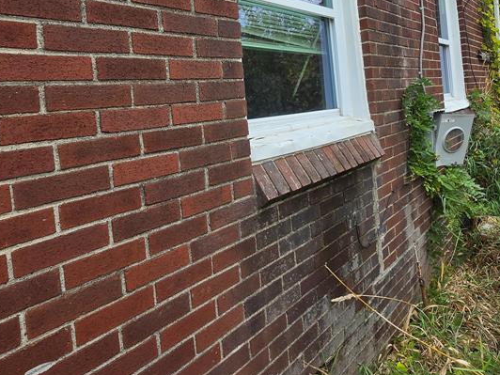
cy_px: 116
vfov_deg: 53.4
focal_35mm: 25
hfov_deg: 69.3
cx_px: 272
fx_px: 361
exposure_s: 1/216
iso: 25
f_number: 2.2
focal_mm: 1.7
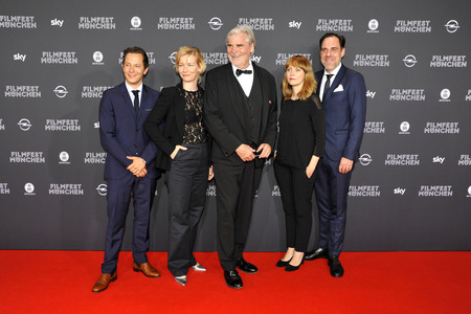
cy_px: 157
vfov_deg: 45.0
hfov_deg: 63.7
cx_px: 236
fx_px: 379
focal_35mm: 29
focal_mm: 29
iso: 1600
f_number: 8
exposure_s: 1/250
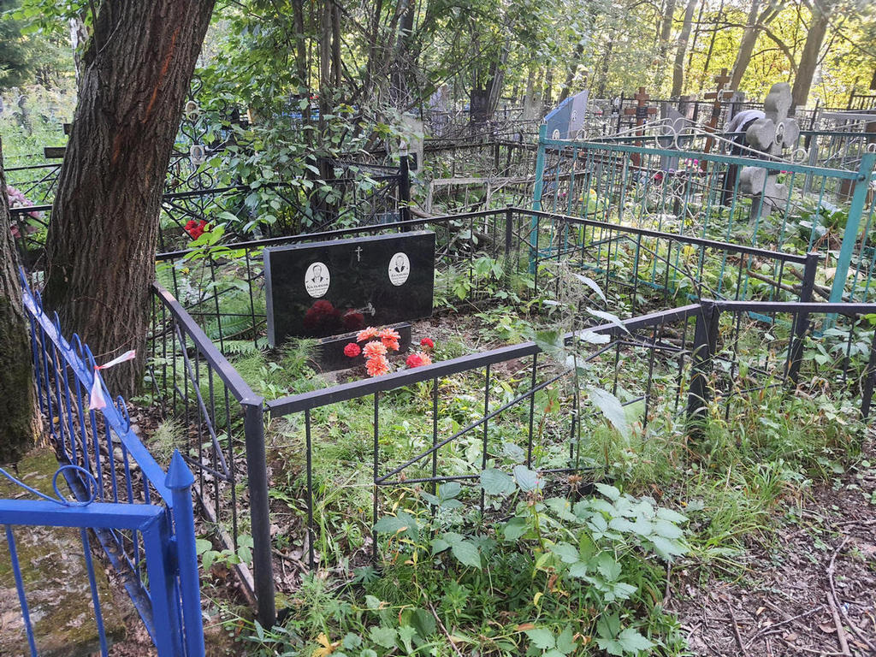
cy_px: 328
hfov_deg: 67.3
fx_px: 658
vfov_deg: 53.1
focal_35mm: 26
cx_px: 438
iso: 160
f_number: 1.7
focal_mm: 4.32
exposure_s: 1/100
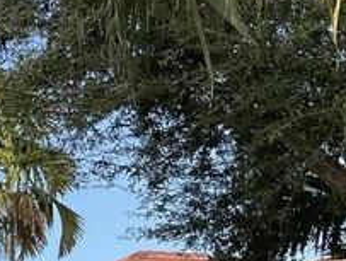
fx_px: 1462
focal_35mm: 146
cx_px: -377
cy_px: 317
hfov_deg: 11.9
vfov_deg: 10.0
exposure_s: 1/962
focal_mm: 3
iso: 16
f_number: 1.8
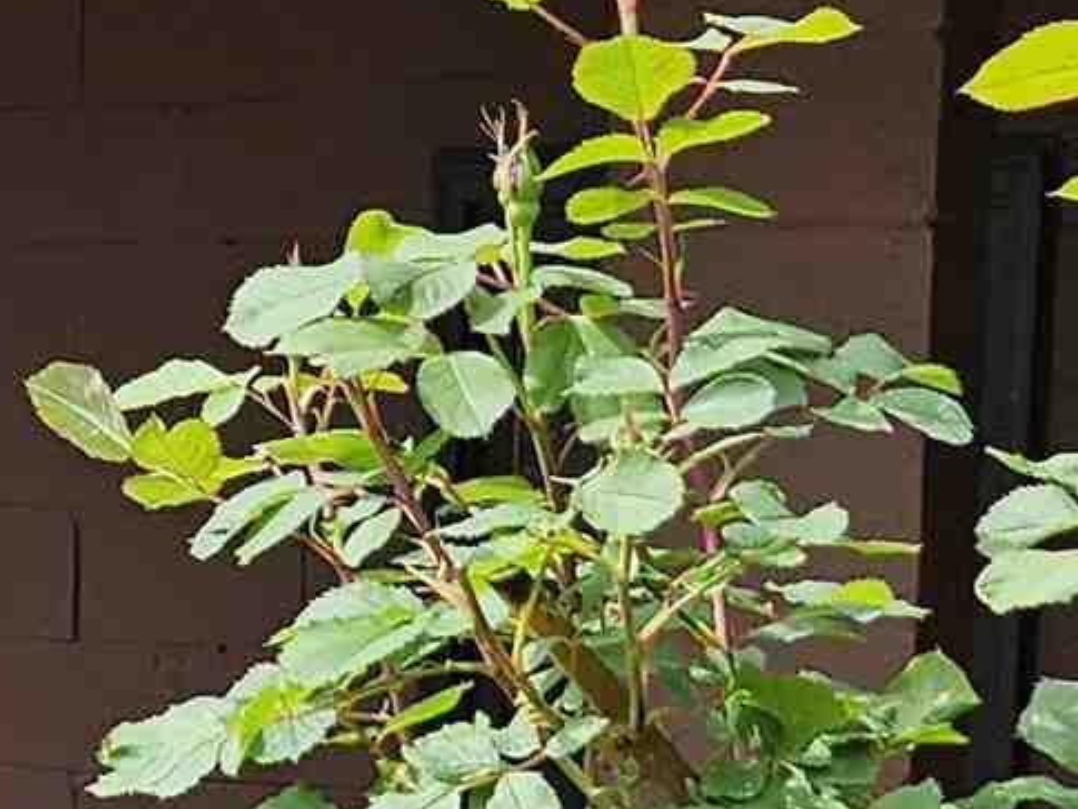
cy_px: 1151
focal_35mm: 152
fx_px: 4735
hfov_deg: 12.5
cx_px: -378
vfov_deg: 9.5
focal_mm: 5
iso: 50
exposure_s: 1/1593
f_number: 1.8
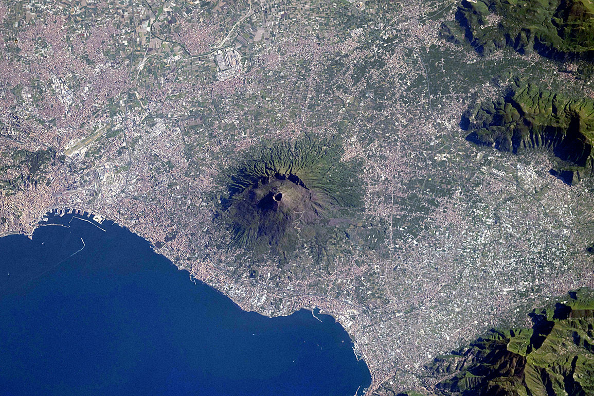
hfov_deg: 3.7
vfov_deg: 2.5
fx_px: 9239
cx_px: 297
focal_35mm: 560
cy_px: 198
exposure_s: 1/500
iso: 500
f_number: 13
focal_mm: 560
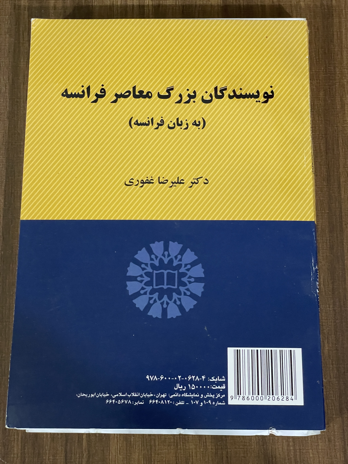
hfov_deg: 28.0
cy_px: 232
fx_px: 697
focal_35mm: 52
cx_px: 174
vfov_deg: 36.8
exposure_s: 1/40
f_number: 2
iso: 800
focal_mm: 6
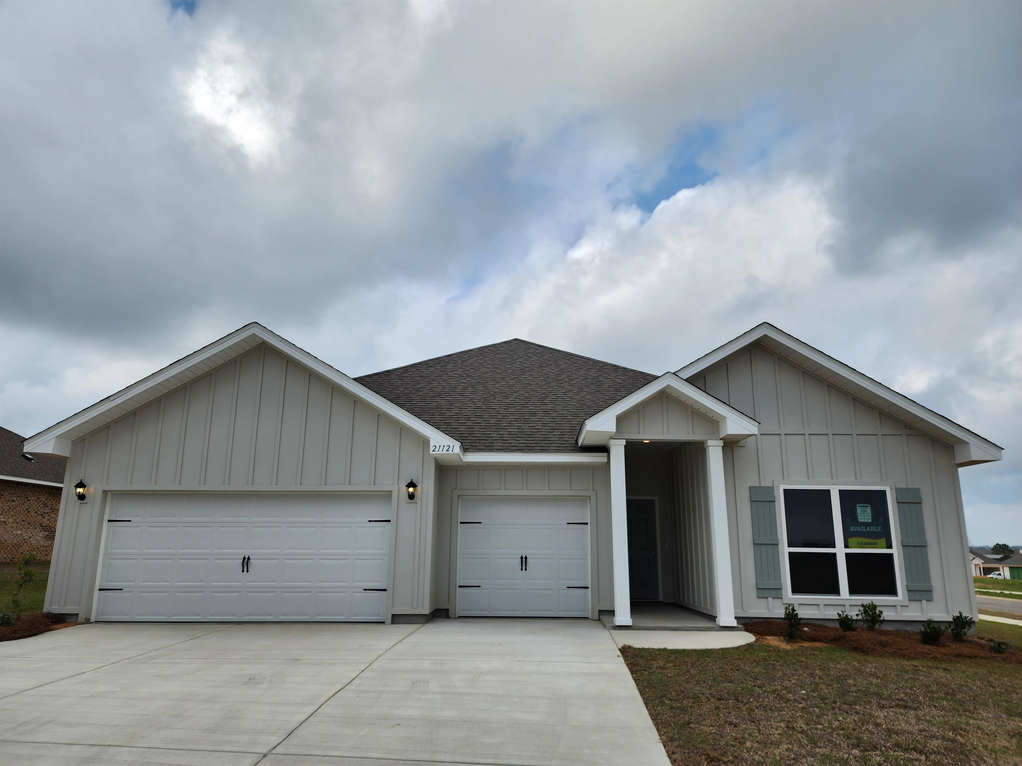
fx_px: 679
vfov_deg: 58.9
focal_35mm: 23
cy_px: 383
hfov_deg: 73.9
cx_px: 511
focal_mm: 6.4
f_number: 1.8
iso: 12
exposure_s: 1/765
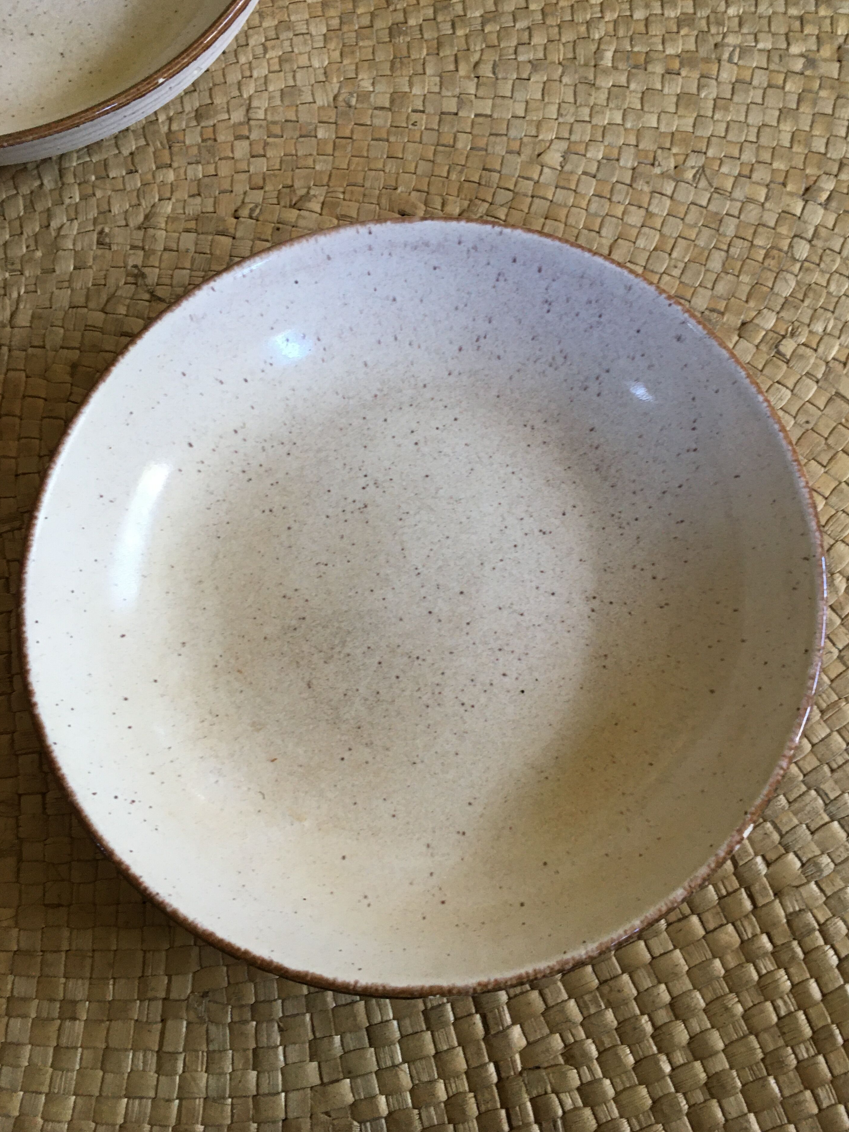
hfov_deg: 45.4
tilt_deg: -73.4
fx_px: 1014
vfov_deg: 58.4
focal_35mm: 31
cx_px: 442
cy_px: 561
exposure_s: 1/30
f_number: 2.2
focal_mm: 4.15
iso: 80
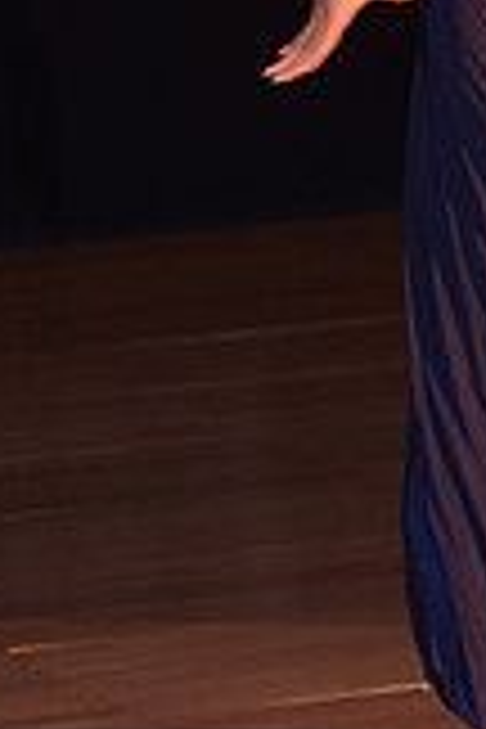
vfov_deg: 4.1
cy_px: -212
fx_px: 10124
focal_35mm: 500
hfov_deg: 2.7
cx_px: 551
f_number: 5.6
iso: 1600
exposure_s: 1/250
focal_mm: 140
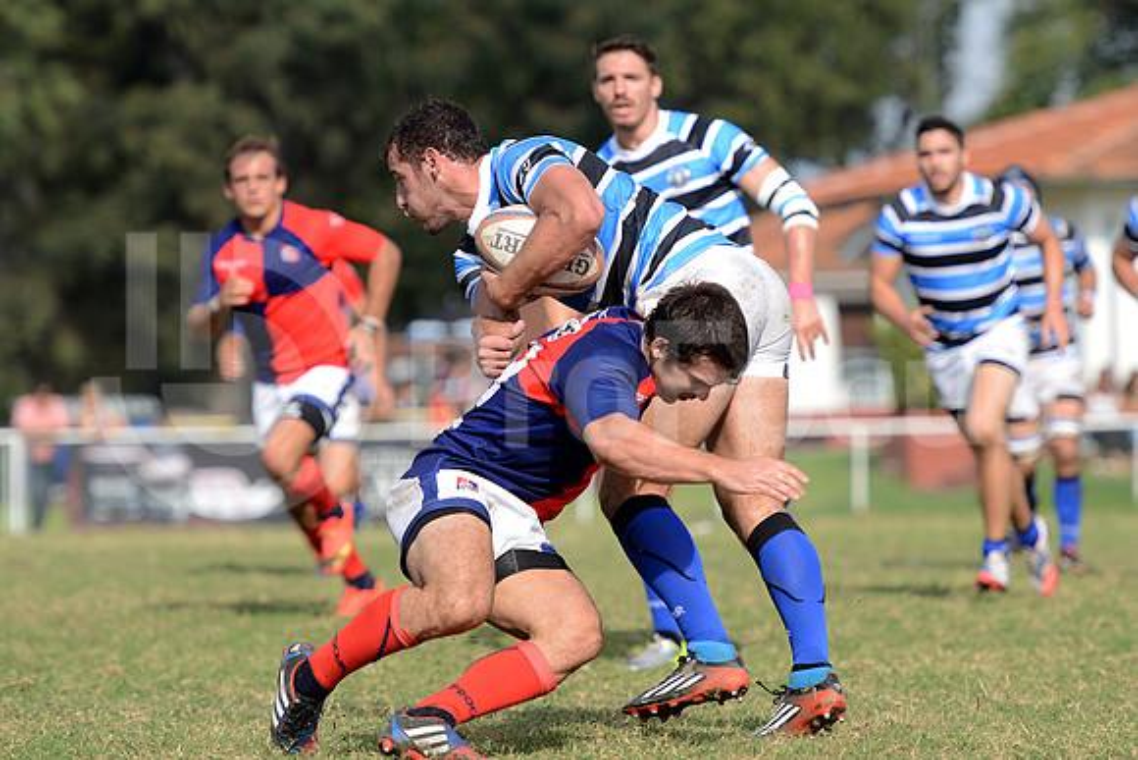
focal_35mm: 240
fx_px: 7588
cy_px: 380
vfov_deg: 5.7
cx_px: 569
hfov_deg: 8.6
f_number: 4
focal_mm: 240
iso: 320
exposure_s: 1/1250
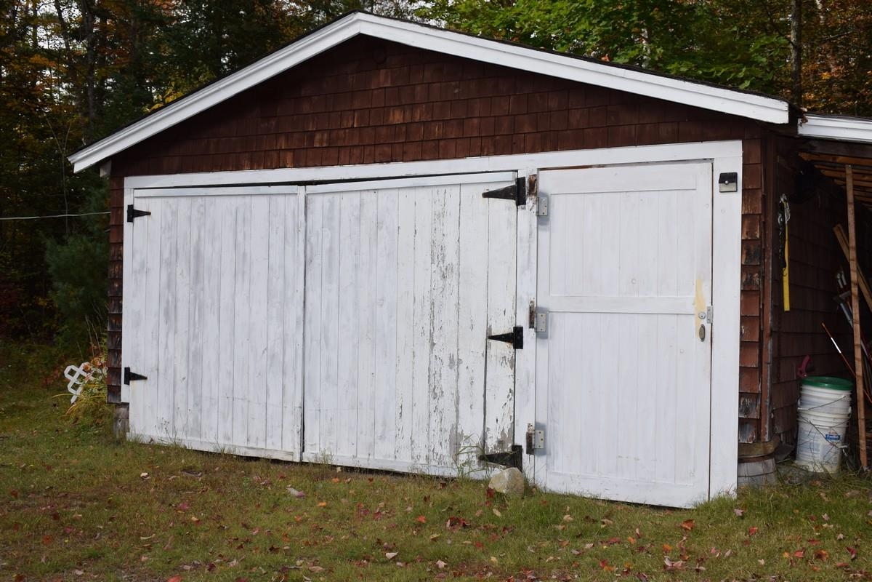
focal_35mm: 42
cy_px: 291
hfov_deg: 46.4
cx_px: 436
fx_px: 1017
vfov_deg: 31.9
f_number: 8
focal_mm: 28
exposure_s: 1/200
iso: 100
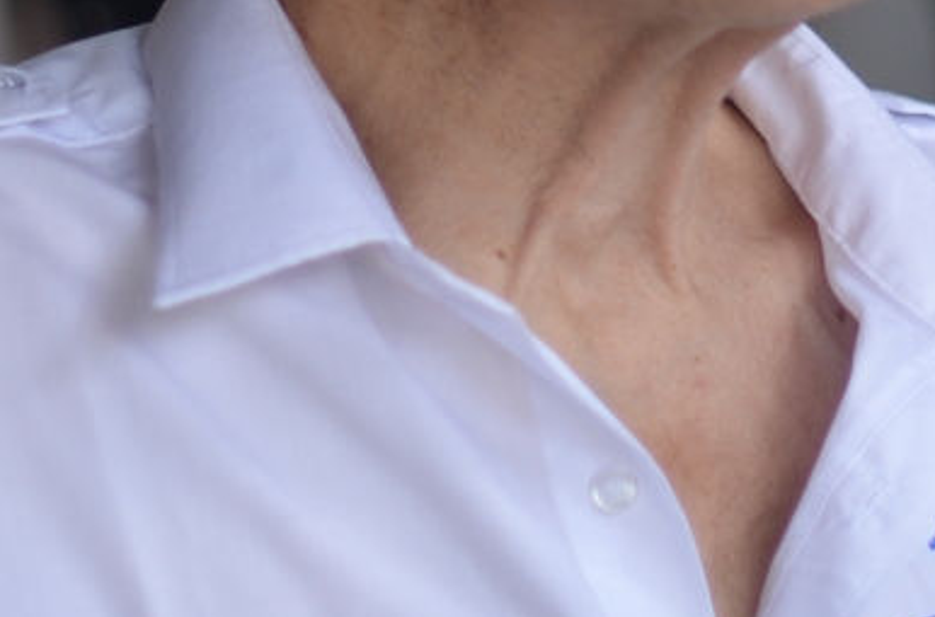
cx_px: 598
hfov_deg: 8.3
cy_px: -317
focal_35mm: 249
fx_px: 6449
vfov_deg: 5.4
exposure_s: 1/125
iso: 200
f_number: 1.4
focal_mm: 50
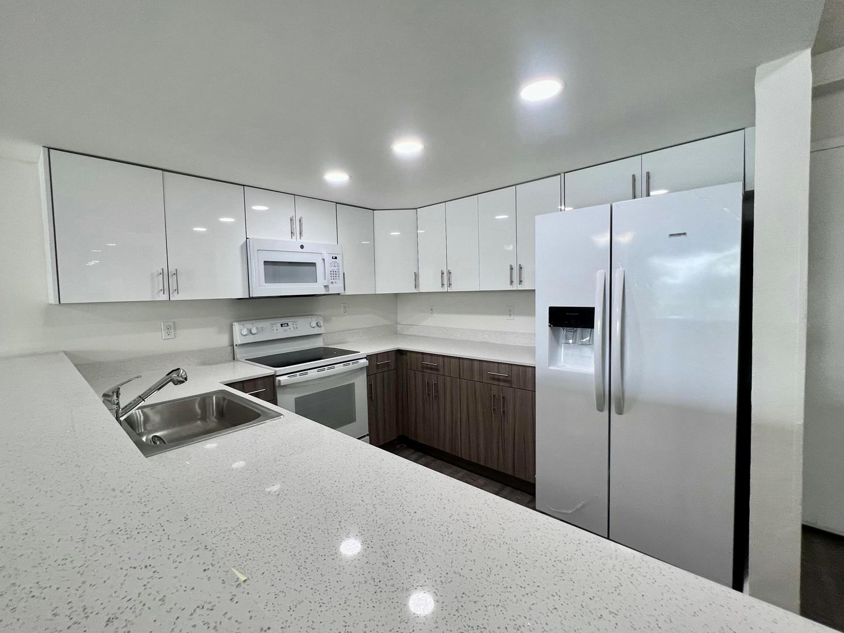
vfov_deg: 85.7
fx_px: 341
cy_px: 312
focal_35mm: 14
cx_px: 399
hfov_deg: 102.0
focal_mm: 1.57
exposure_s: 1/120
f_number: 1.8
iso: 80
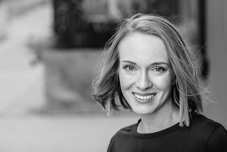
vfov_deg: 13.2
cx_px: 114
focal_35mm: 104
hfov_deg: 19.7
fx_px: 653
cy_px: 59
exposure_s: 1/200
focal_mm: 85
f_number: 3.2
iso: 200
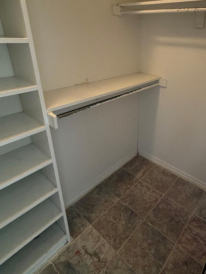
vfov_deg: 74.8
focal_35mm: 22
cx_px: 155
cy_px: 100
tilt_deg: -19.9
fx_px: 175
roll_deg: -4.9
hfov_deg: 57.9
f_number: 2.2
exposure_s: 1/120
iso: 200
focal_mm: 2.22
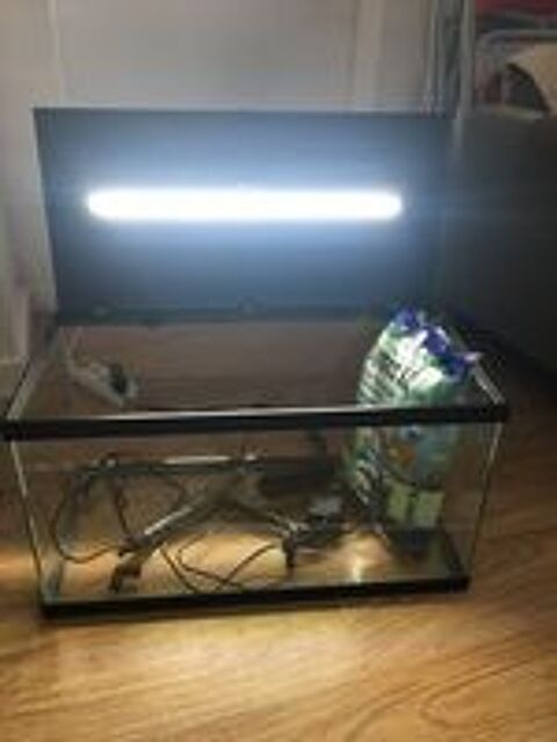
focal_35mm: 29
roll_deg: -2.0
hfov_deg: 48.2
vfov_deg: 61.7
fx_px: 622
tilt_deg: -28.2
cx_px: 278
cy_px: 371
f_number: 2.2
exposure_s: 1/33
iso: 64
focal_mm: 4.15
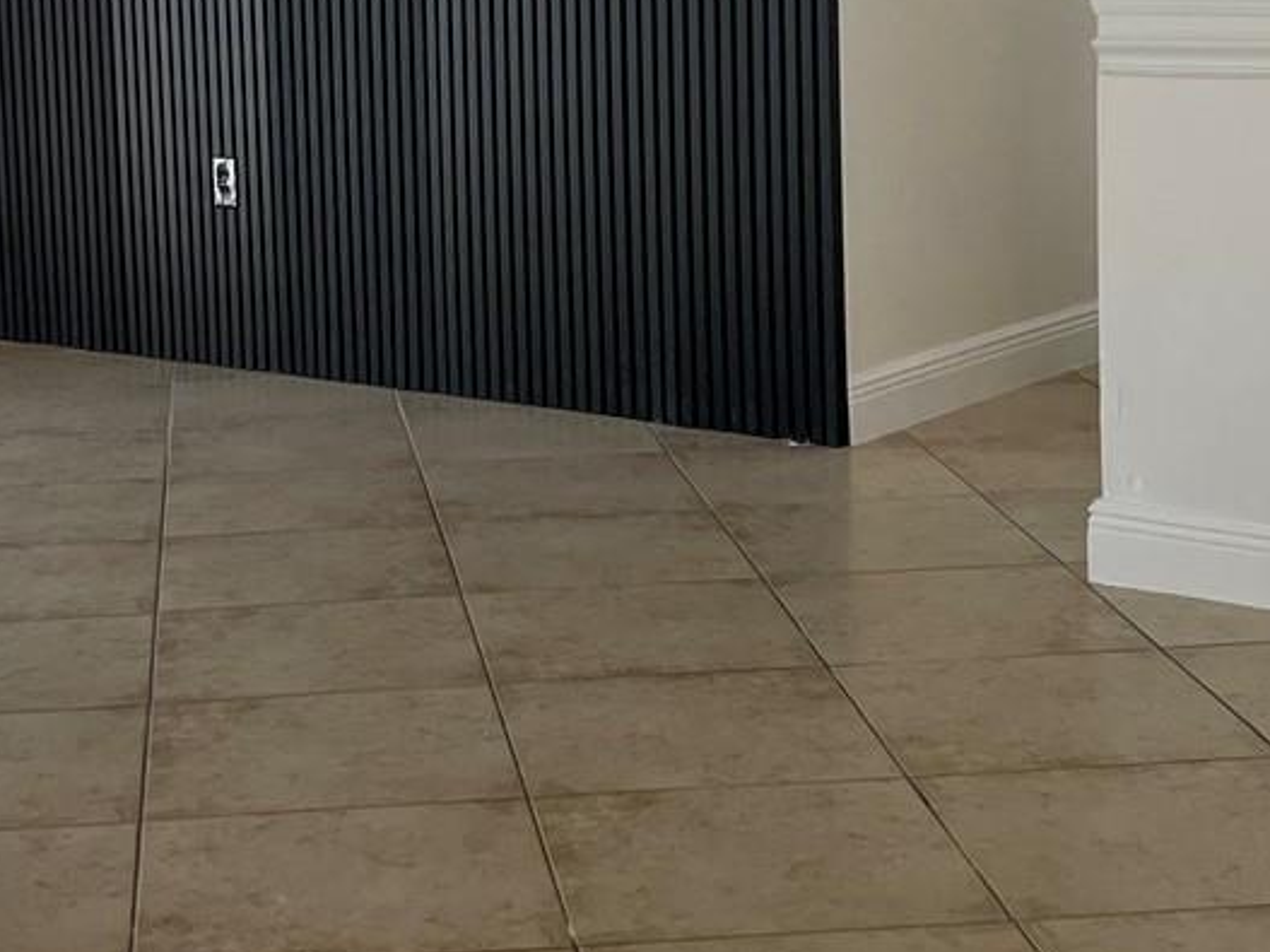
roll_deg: +3.0
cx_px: 443
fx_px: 2898
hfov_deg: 24.6
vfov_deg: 18.5
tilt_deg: -7.6
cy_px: 195
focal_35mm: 79
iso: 64
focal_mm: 5.7
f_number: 1.5
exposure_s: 1/120
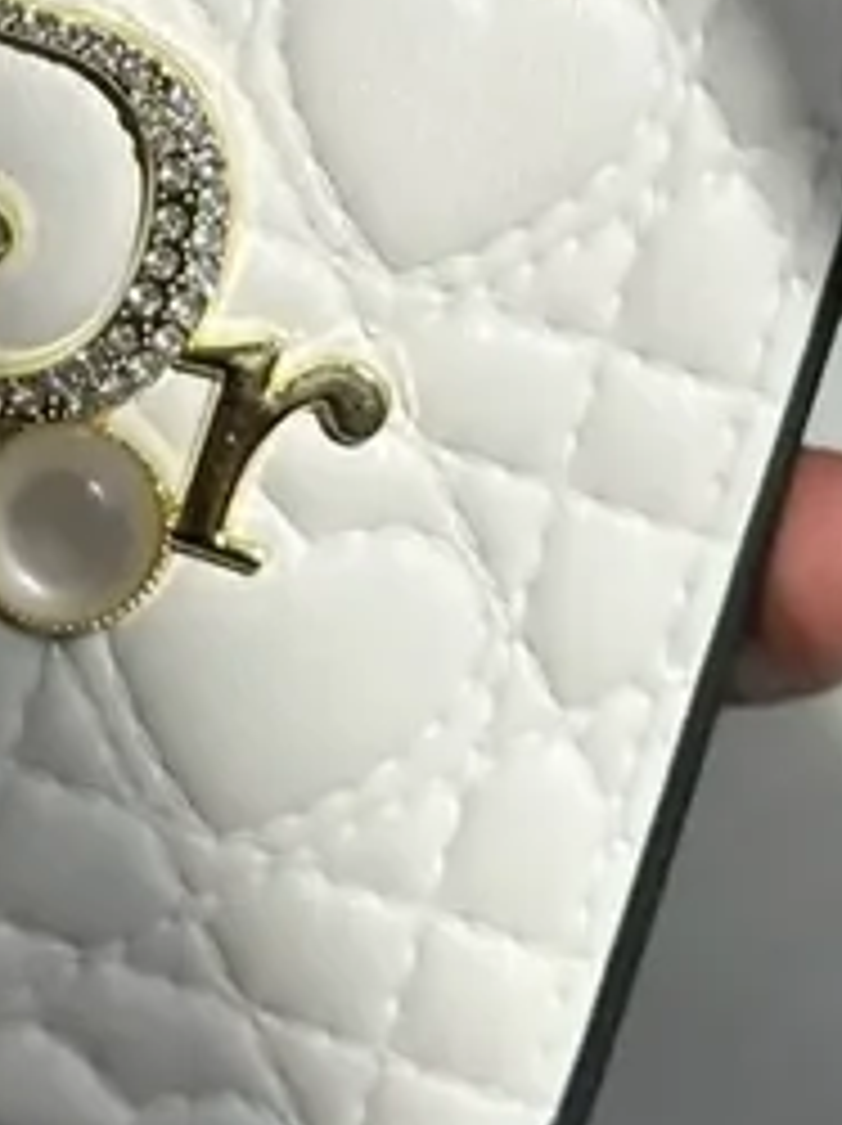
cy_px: -603
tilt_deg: -59.8
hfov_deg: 8.5
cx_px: -124
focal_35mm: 173
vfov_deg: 11.0
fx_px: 5620
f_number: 1.78
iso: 100
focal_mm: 6.86
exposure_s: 1/13699
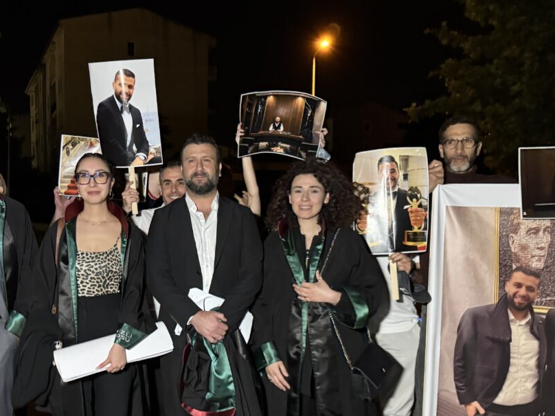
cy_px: 259
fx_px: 609
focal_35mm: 38
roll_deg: +0.6
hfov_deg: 48.2
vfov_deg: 37.5
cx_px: 190
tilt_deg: -3.0
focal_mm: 6.76
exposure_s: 1/33
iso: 800
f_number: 1.78
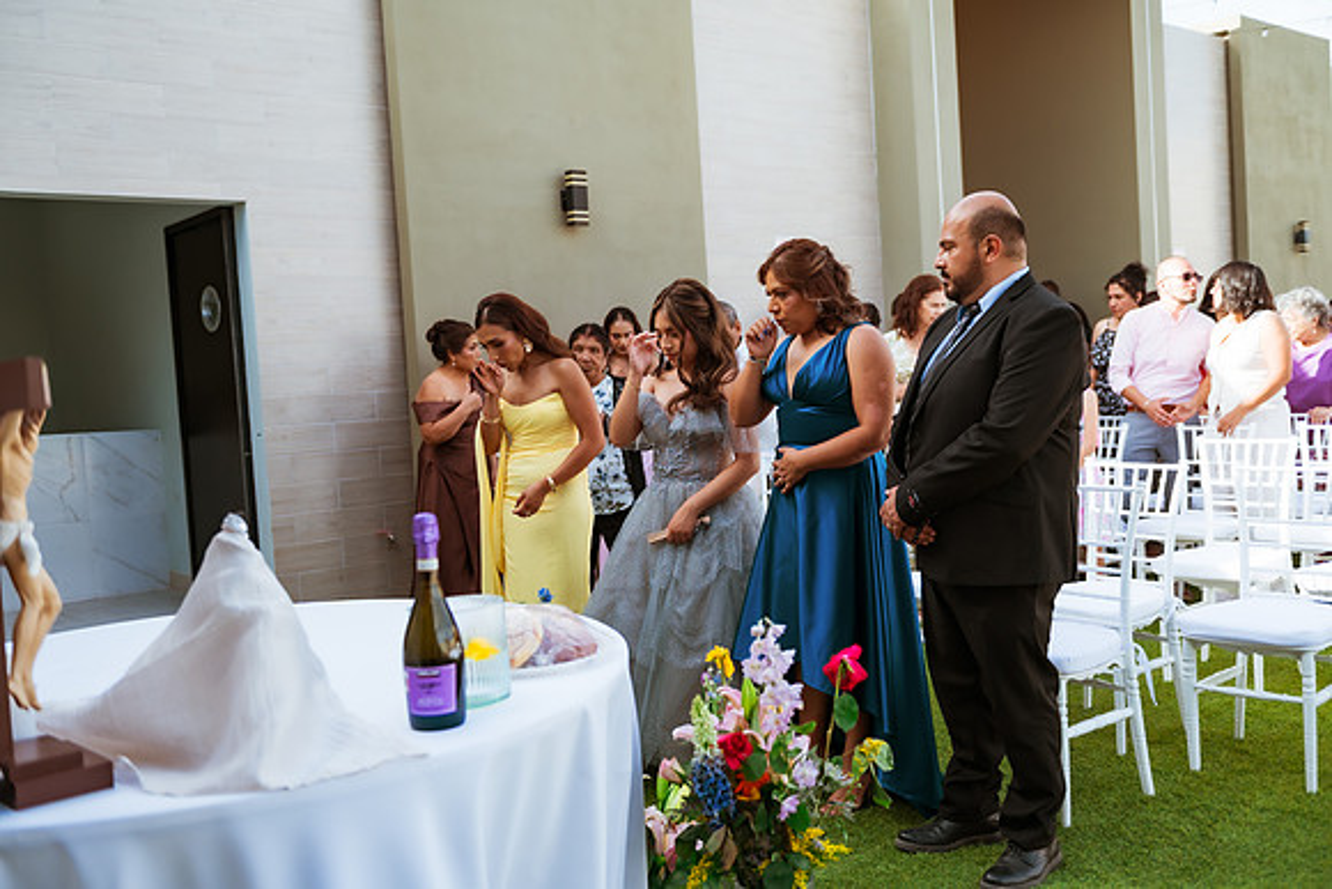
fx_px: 1295
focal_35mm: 35
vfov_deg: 37.9
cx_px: 666
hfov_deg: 54.4
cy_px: 444
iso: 100
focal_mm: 35
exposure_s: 1/800
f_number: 2.8
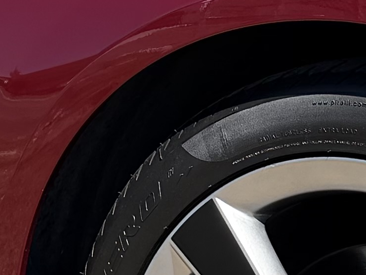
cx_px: 186
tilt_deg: -0.6
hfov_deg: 10.7
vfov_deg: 8.0
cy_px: 74
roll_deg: -0.8
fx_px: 1956
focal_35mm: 185
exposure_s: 1/2611
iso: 80
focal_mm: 6.76
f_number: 1.78
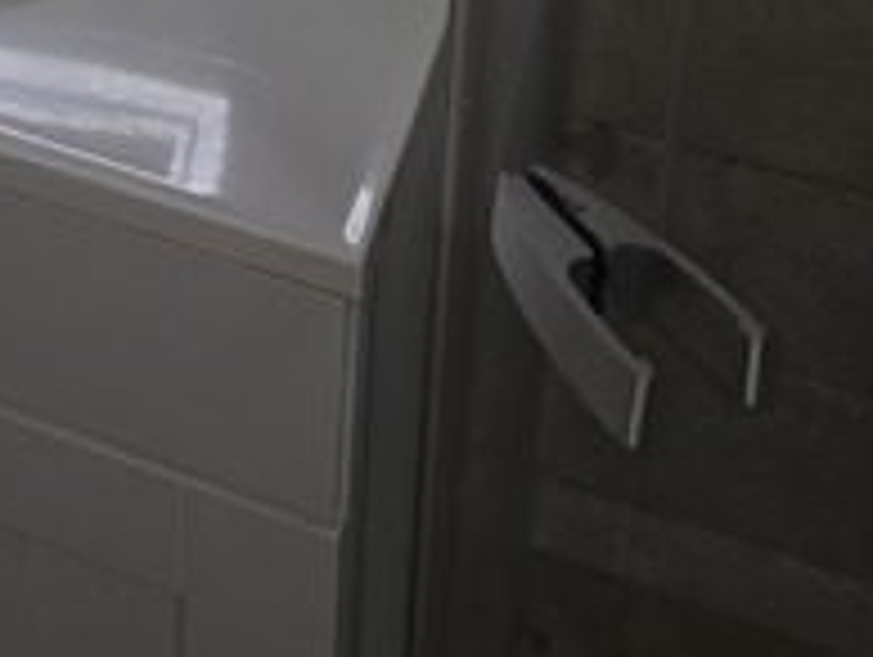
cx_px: -225
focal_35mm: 79
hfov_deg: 22.4
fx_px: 1995
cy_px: -596
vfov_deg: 15.5
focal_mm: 6.25
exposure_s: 1/50
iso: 20
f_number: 1.7
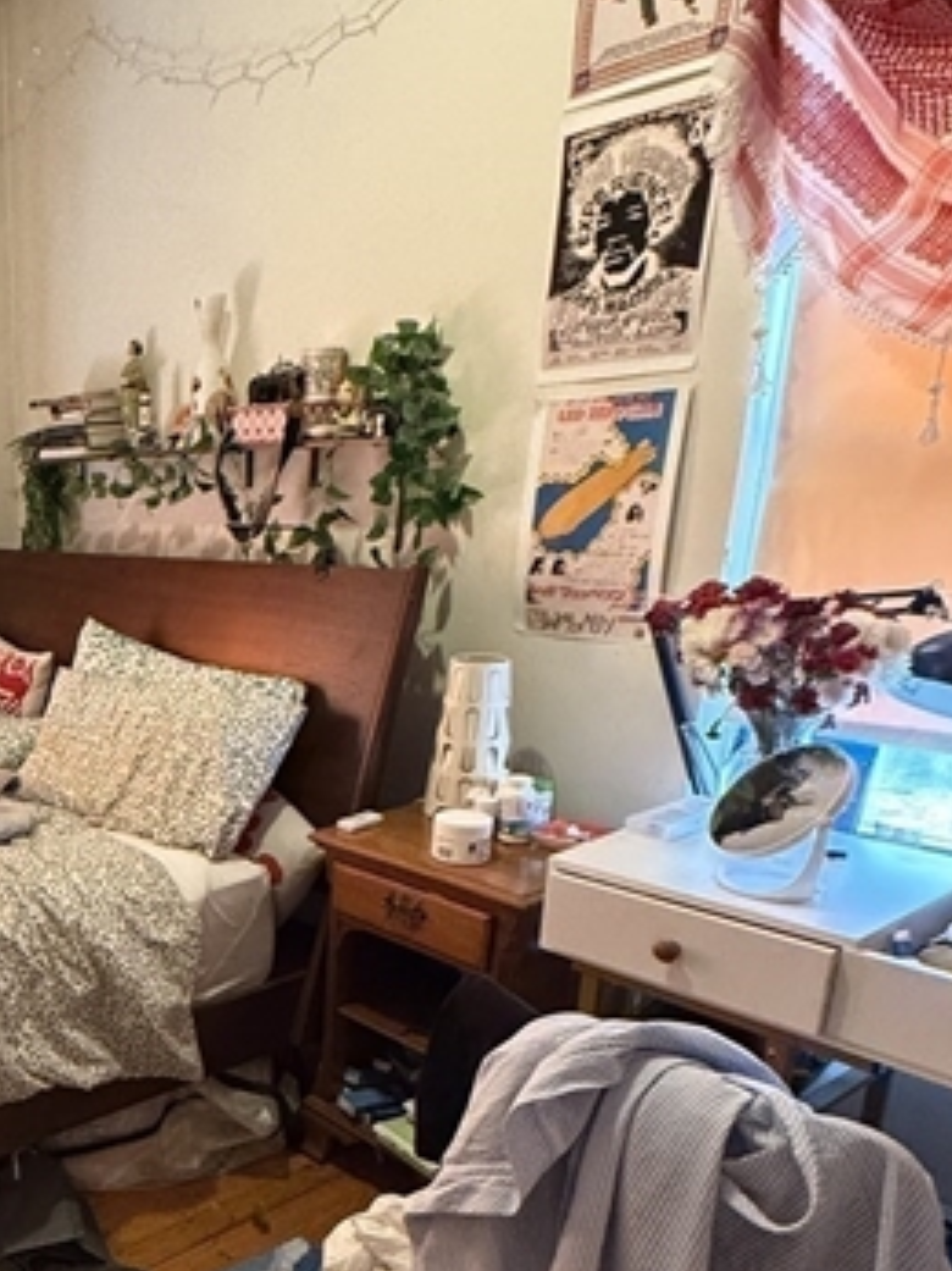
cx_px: -62
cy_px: 835
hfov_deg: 38.6
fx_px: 1137
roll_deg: +1.8
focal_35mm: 31
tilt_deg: -16.4
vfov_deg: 57.2
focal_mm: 2.22
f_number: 2.2
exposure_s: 1/60
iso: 1000
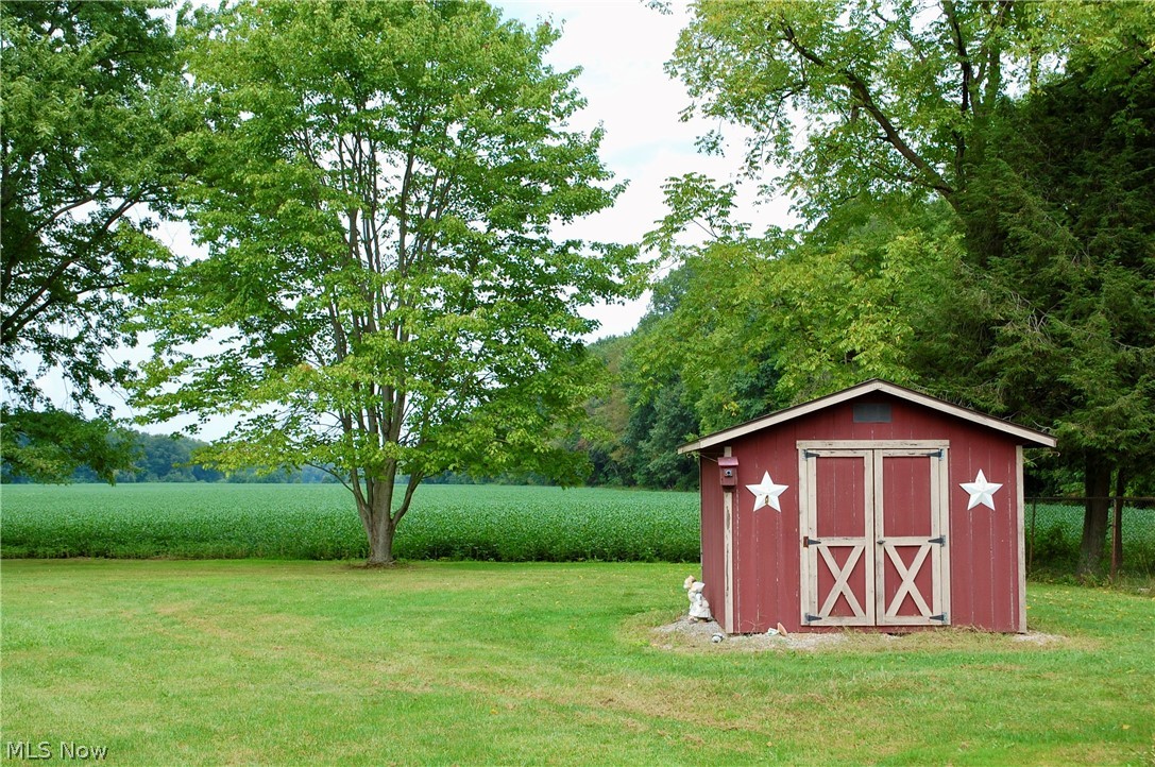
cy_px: 384
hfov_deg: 42.4
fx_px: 1490
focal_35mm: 46
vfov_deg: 28.9
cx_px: 578
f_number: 8
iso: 200
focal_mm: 31
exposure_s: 1/250
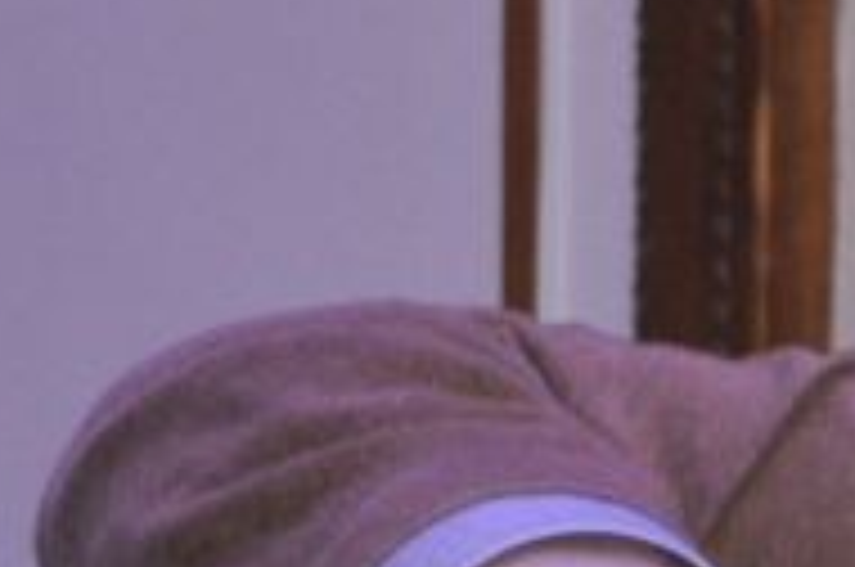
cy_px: 1012
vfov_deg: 1.5
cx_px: 1728
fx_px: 21528
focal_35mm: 908
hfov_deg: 2.3
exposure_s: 1/60
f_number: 5.3
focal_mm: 90
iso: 800
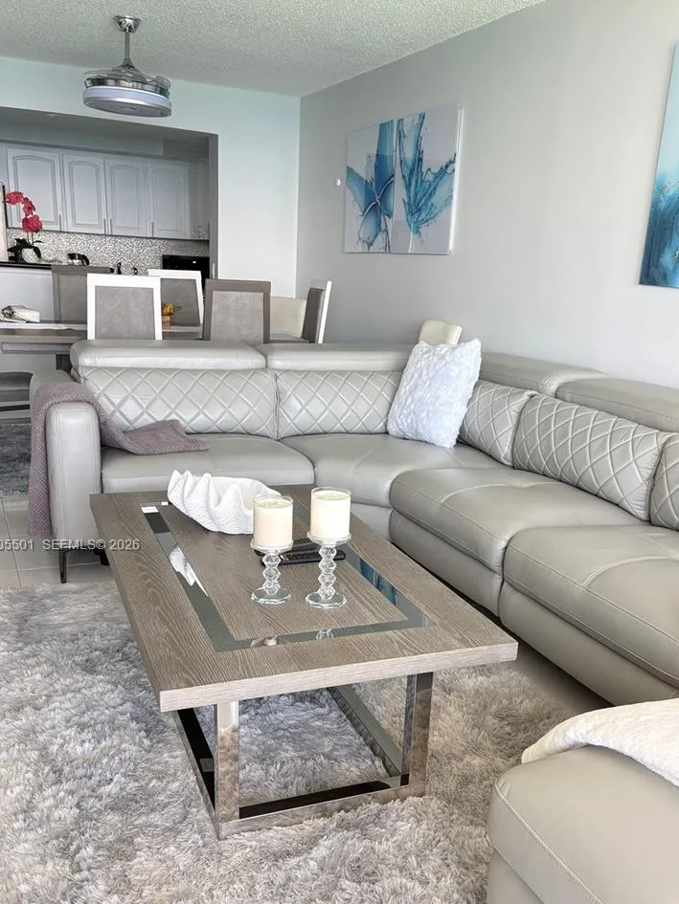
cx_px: 394
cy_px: 546
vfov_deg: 54.9
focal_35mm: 33
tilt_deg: -17.5
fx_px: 863
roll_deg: -3.2
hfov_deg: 42.8
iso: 125
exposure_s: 1/84
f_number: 1.6
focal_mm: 5.96
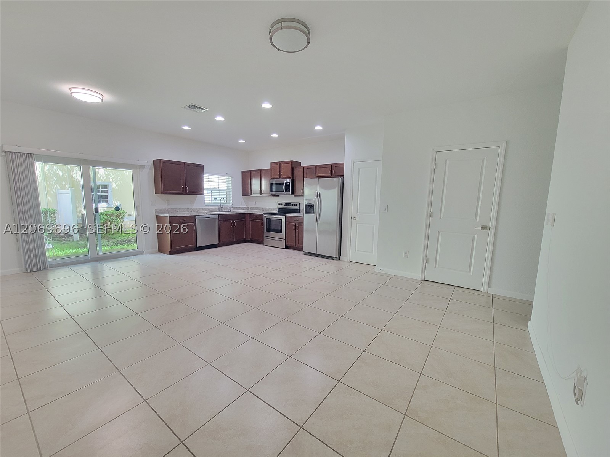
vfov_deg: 89.9
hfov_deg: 106.2
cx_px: 305
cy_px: 228
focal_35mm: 13
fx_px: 229
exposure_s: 1/60
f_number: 2.2
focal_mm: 2.2
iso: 400
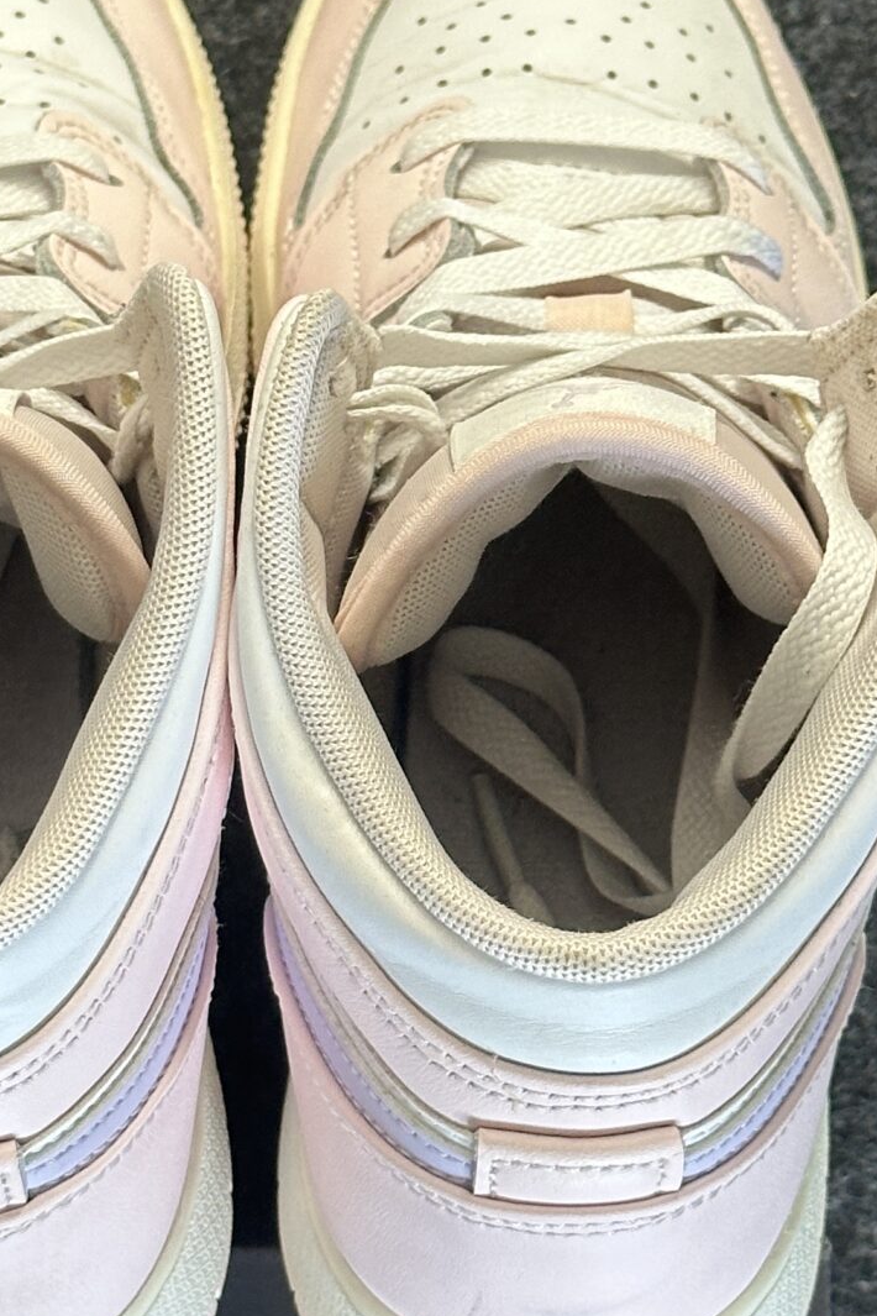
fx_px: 4385
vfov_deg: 17.1
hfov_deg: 11.4
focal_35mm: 120
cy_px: 719
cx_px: 267
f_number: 1.78
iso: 200
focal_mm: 6.86
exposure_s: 1/50
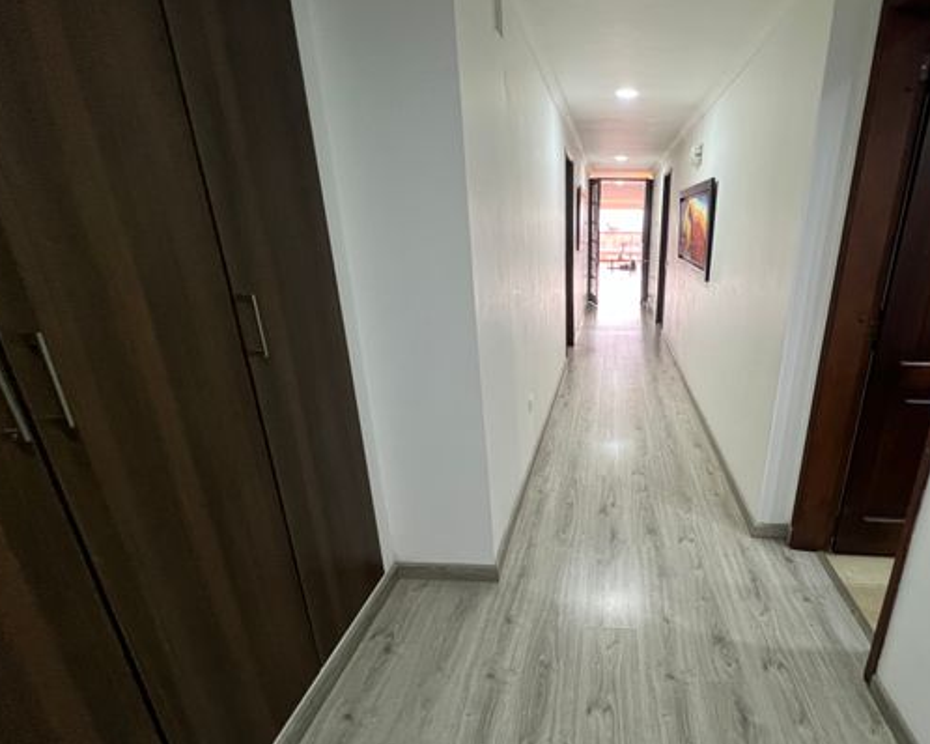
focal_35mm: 17
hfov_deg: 87.4
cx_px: 595
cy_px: 419
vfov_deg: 76.6
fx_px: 468
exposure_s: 1/60
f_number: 1.8
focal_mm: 1.57
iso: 250
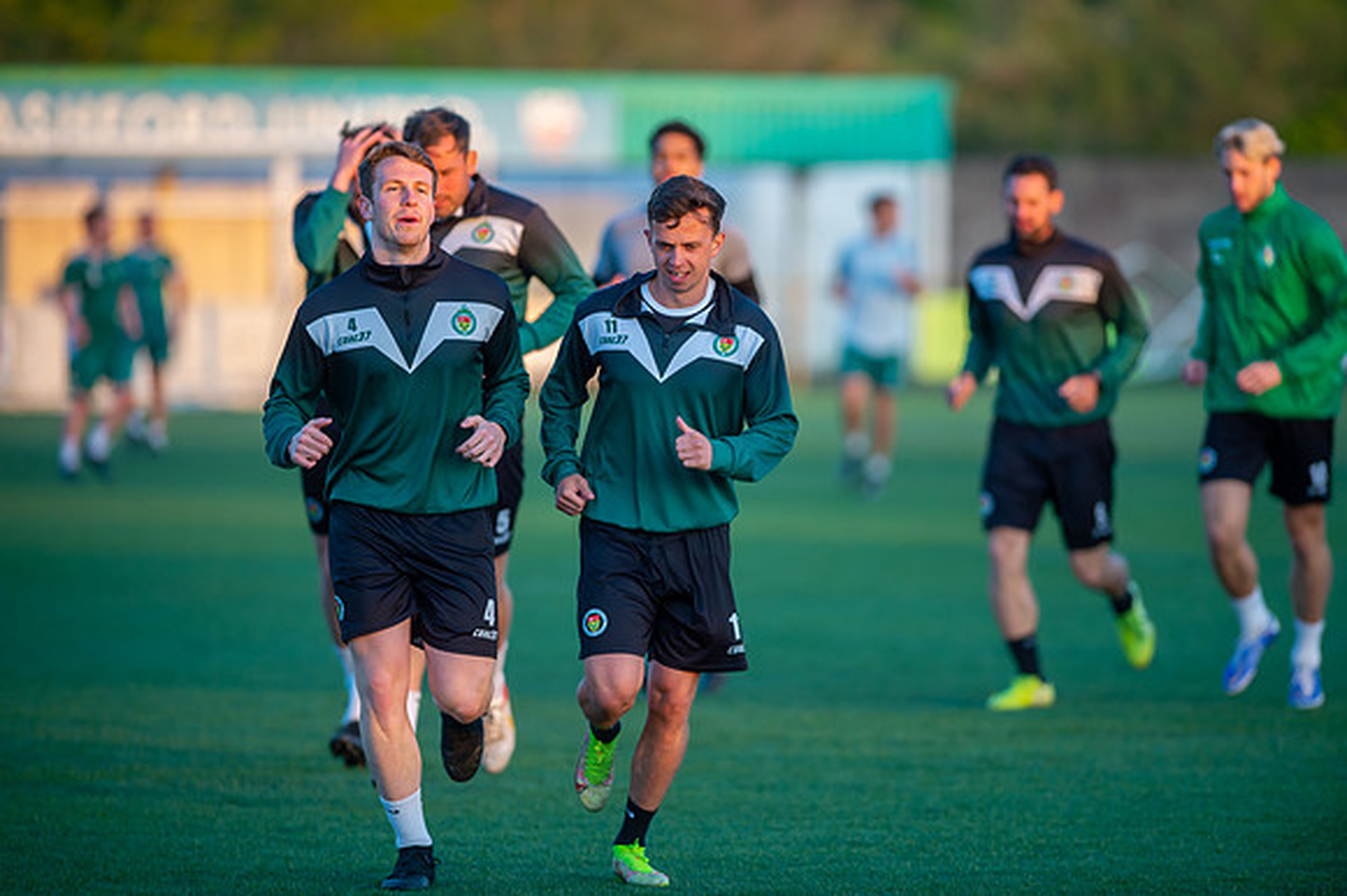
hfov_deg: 6.9
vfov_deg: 4.6
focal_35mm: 300
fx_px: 11218
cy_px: 448
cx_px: 674
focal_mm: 300
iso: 400
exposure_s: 1/500
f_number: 2.8
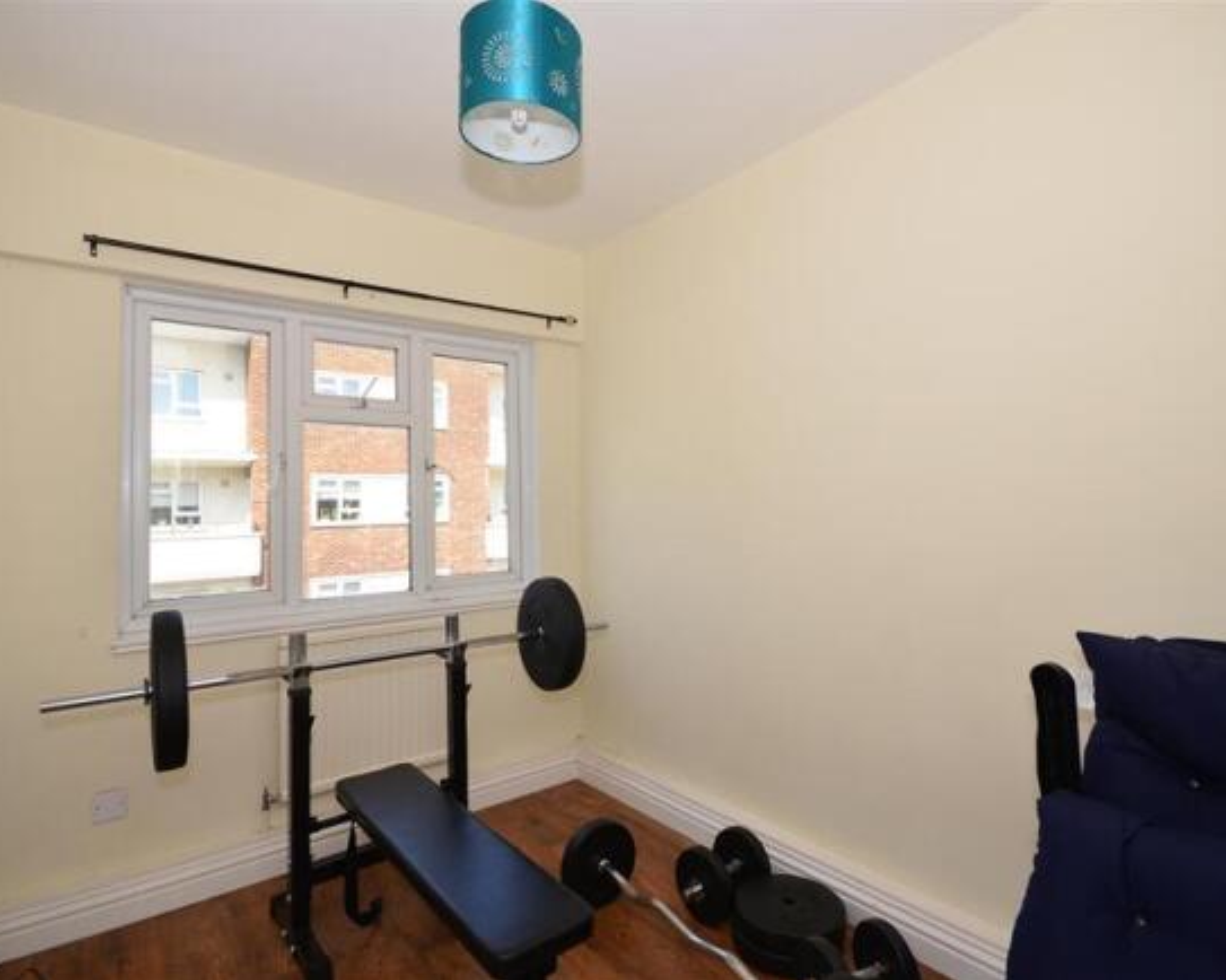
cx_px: 653
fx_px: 617
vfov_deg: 76.9
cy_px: 491
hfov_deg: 89.5
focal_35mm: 17
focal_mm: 10
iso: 200
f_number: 7.1
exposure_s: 1/200
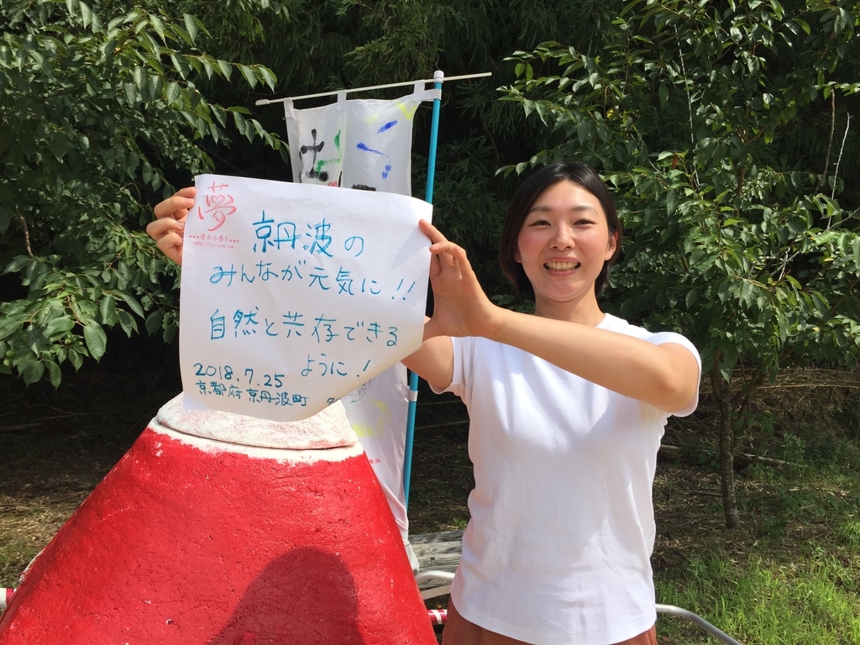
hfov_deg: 61.7
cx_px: 430
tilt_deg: -0.3
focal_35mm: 29
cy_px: 322
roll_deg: -0.7
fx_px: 720
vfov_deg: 48.2
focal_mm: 4.15
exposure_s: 1/1799
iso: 32
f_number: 2.2
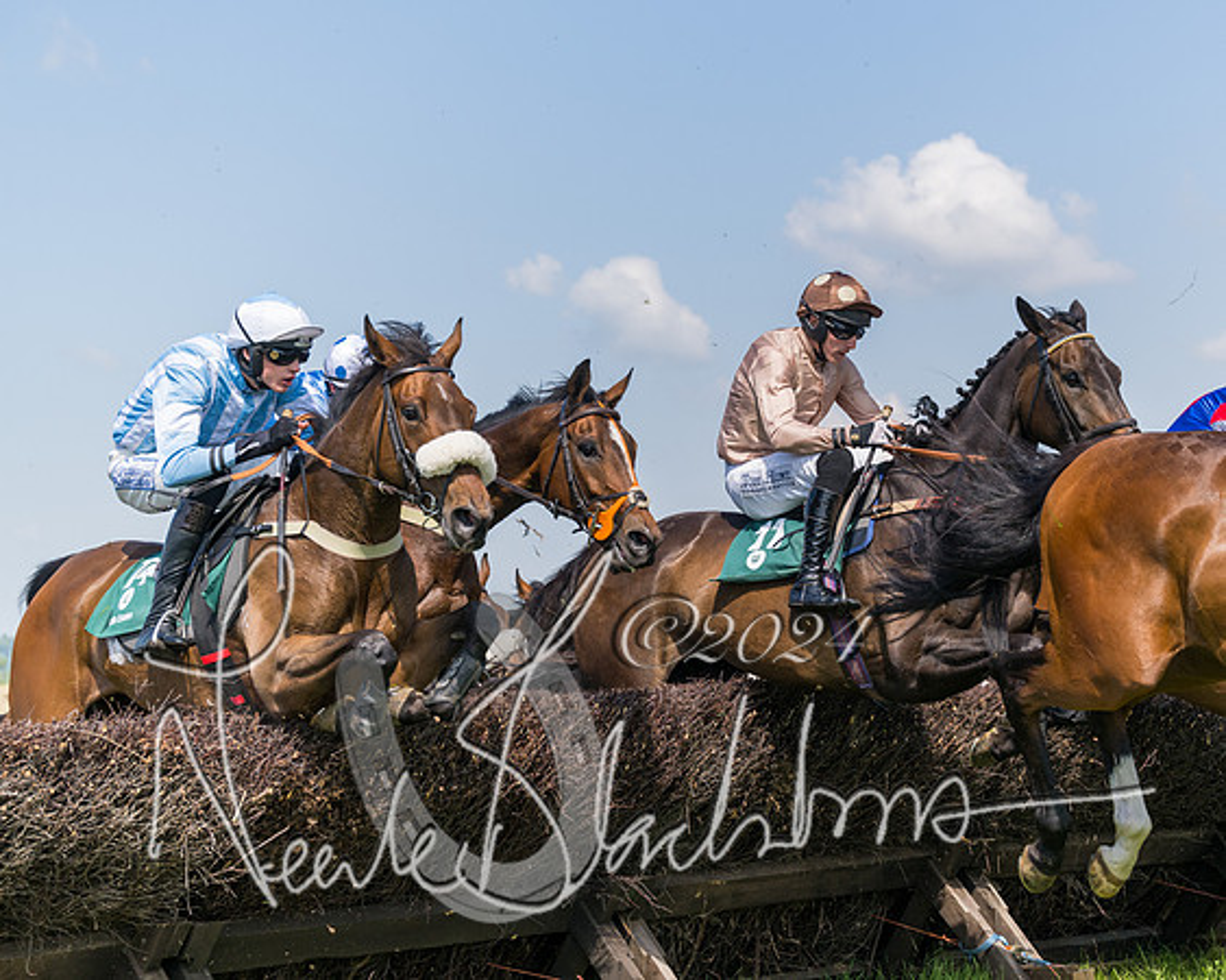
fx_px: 3154
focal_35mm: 87
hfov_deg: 21.9
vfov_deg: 17.7
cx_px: 811
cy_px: 441
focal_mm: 70
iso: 400
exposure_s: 1/3200
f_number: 4
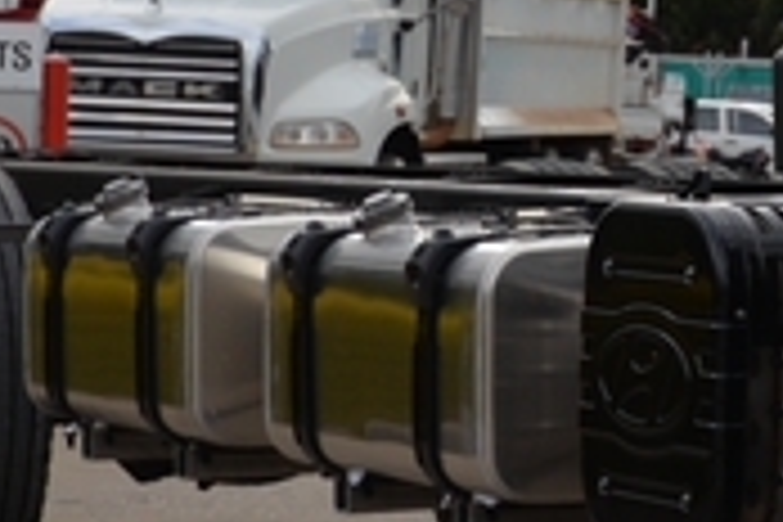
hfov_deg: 9.4
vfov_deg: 6.6
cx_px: 1449
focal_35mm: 207
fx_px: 4502
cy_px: -86
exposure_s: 1/250
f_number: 8
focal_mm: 35
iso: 180
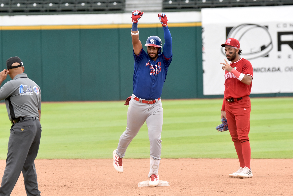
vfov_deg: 3.2
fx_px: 3543
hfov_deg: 4.7
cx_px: 146
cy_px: 98
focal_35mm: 435
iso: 800
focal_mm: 290
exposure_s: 1/500
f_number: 5.6
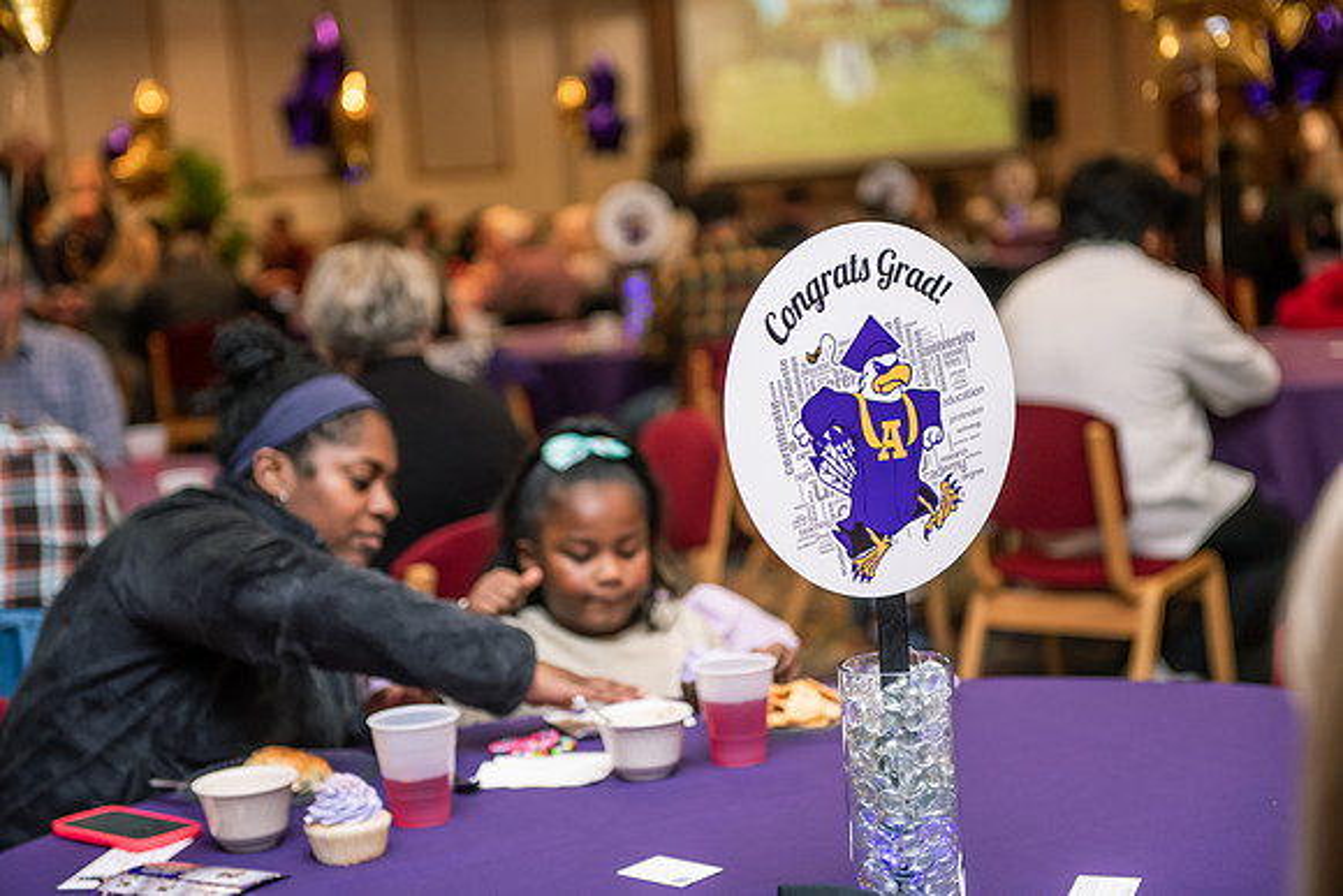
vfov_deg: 21.9
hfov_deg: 32.4
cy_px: 448
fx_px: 2313
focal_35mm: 62
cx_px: 672
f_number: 3.2
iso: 1250
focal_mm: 62
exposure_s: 1/160
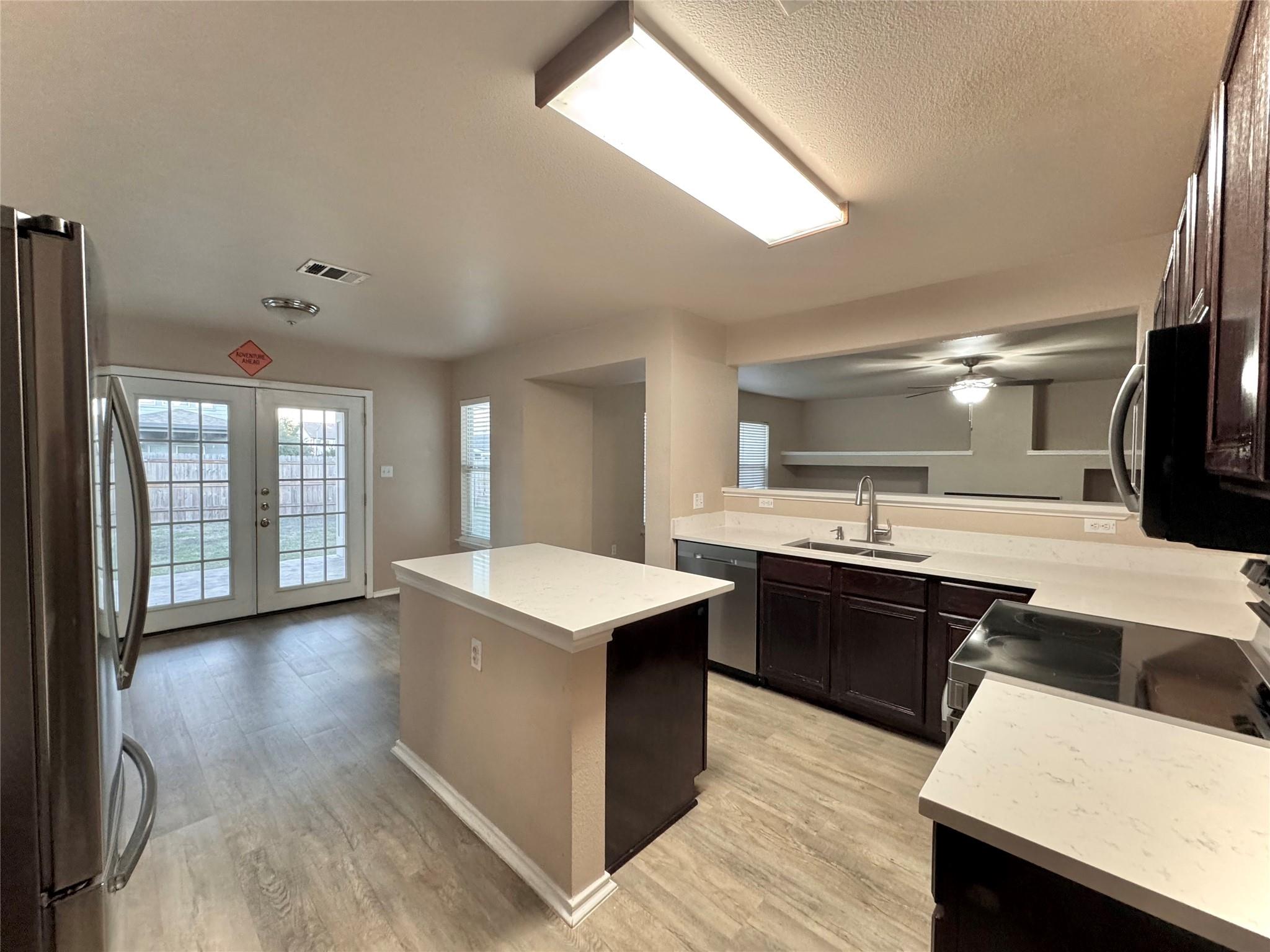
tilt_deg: -2.6
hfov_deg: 102.1
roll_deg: +0.1
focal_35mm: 14
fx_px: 514
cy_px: 476
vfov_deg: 85.7
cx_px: 635
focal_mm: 2.22
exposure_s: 1/60
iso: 320
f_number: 2.2
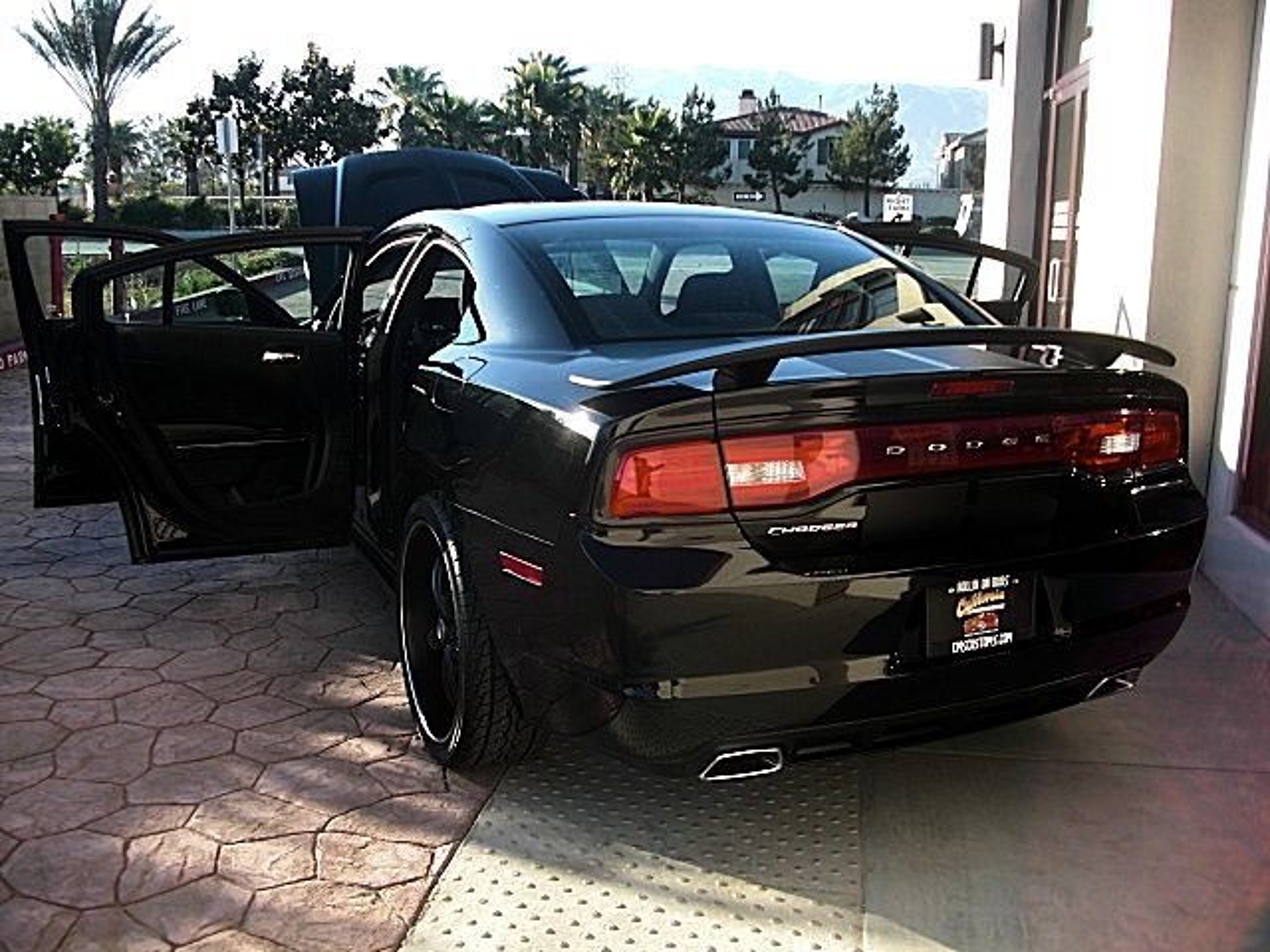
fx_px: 1321
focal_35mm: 36
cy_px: 476
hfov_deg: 51.4
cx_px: 635
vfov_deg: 39.7
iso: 50
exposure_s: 1/200
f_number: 2.8
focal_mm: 6.3
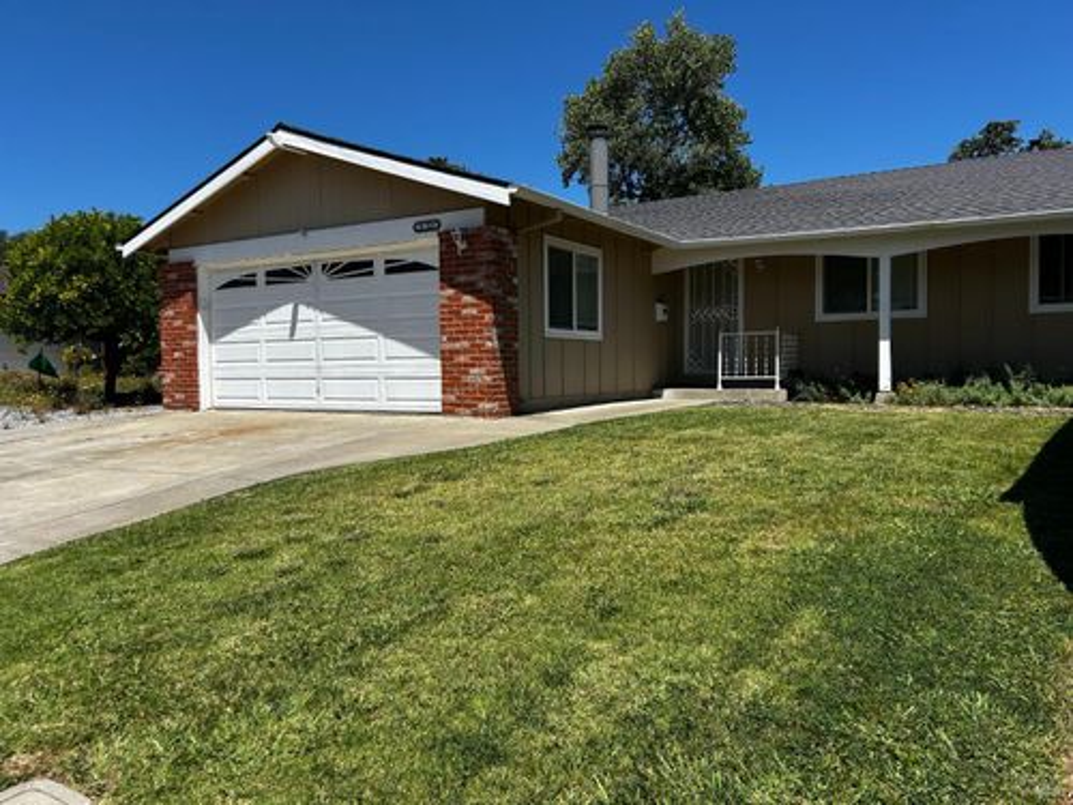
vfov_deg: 53.1
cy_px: 402
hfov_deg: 67.3
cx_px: 536
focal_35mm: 26
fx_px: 806
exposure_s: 1/4444
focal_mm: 5.7
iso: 50
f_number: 1.5
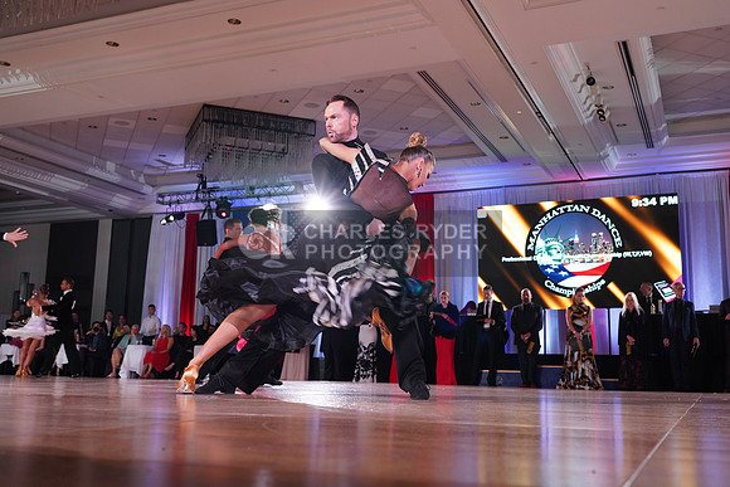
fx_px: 750
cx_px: 365
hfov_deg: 51.9
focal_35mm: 37
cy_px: 244
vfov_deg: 36.0
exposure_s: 1/160
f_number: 5.6
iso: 1600
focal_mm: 37
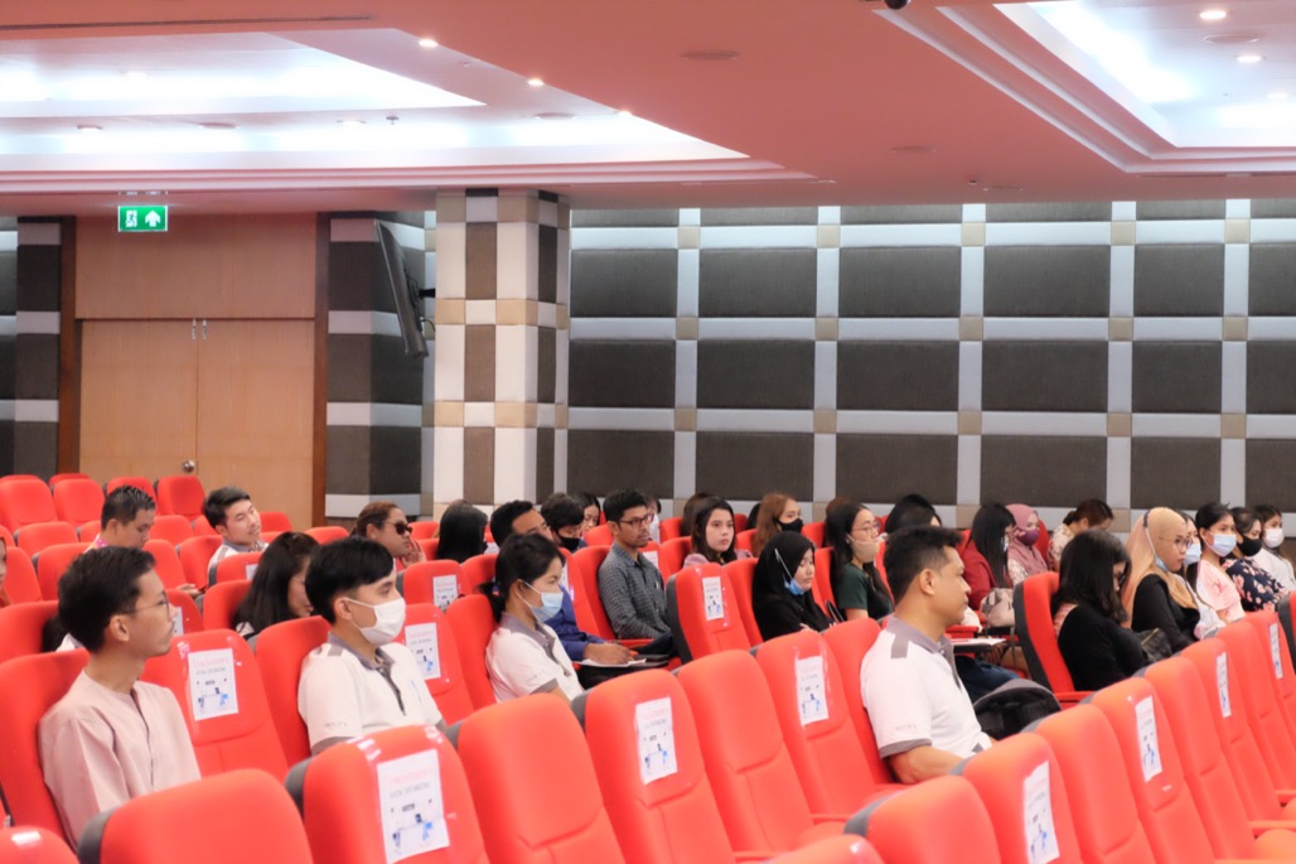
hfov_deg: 27.0
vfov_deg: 18.2
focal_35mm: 75
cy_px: 432
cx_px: 648
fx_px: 2699
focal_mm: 50
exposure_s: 1/90
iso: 6400
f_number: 5.6
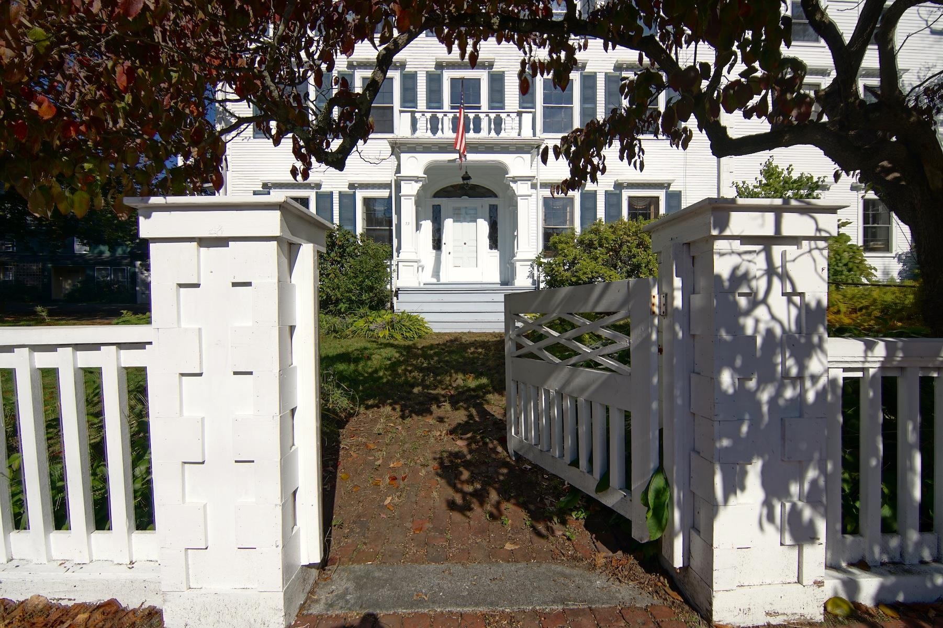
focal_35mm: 16
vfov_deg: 72.0
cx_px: 472
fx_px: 432
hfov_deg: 95.0
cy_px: 314
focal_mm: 11
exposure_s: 1/800
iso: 100
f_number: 8
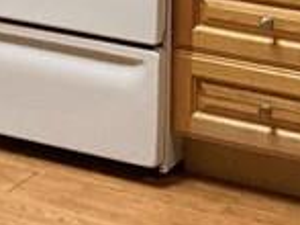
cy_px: -315
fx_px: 1689
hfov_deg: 10.0
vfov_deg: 7.2
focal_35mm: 195
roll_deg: -1.1
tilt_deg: -3.6
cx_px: -37
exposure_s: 1/60
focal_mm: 3.99
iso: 320
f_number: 1.8
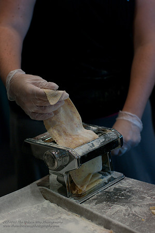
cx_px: 78
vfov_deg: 27.0
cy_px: 116
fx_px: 485
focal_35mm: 75
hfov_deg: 18.1
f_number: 2.8
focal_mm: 50
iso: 800
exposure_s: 1/180
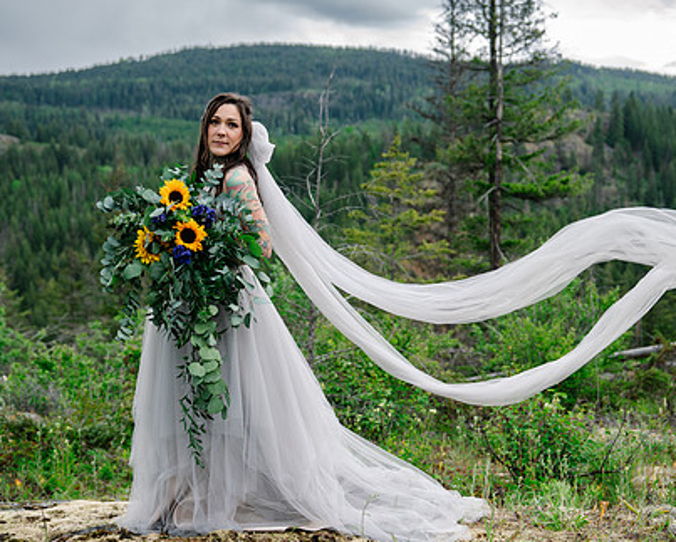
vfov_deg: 28.1
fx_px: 1081
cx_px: 374
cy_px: 293
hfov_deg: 34.7
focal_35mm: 54
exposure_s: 1/400
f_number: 2.8
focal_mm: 40
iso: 160
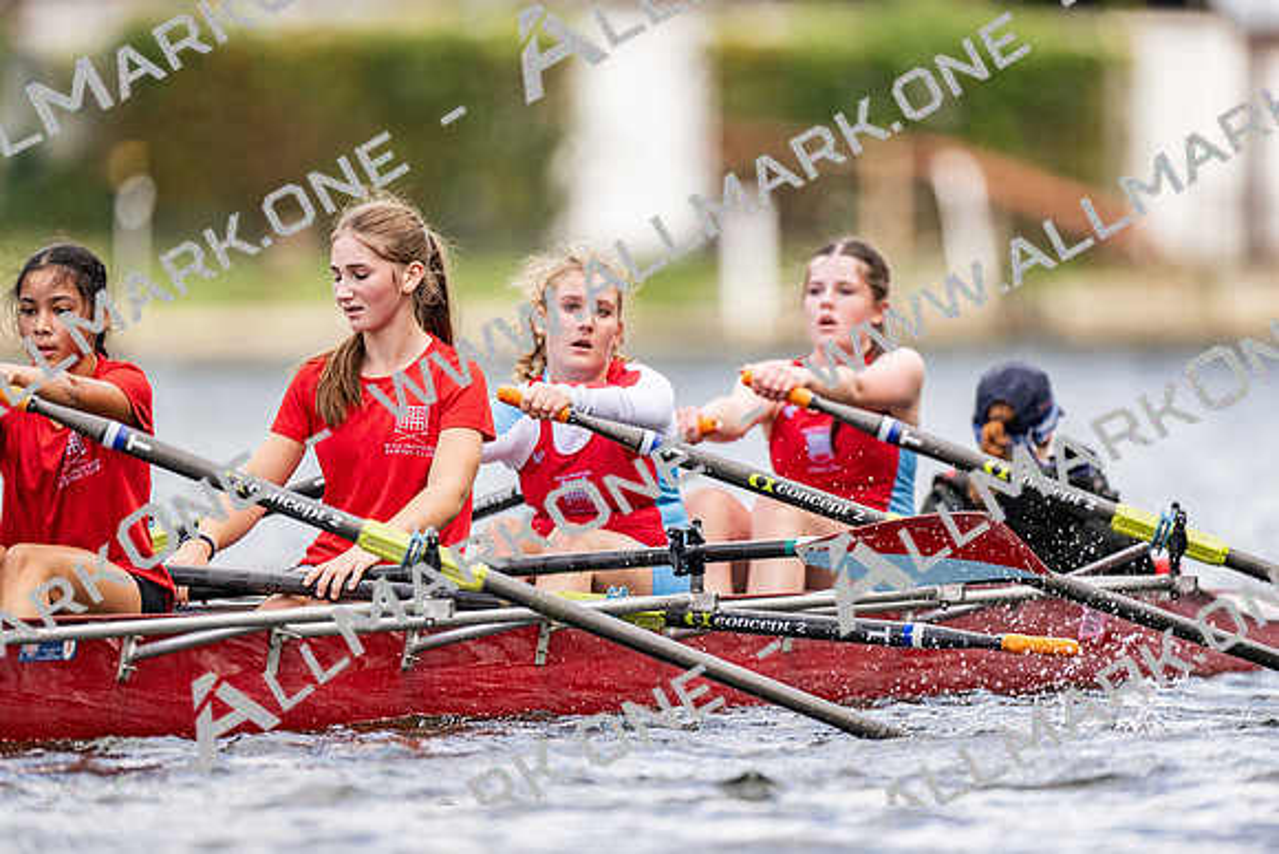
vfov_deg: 2.3
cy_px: 427
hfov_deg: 3.4
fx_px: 21332
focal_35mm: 600
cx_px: 640
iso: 640
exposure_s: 1/2500
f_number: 4
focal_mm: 600
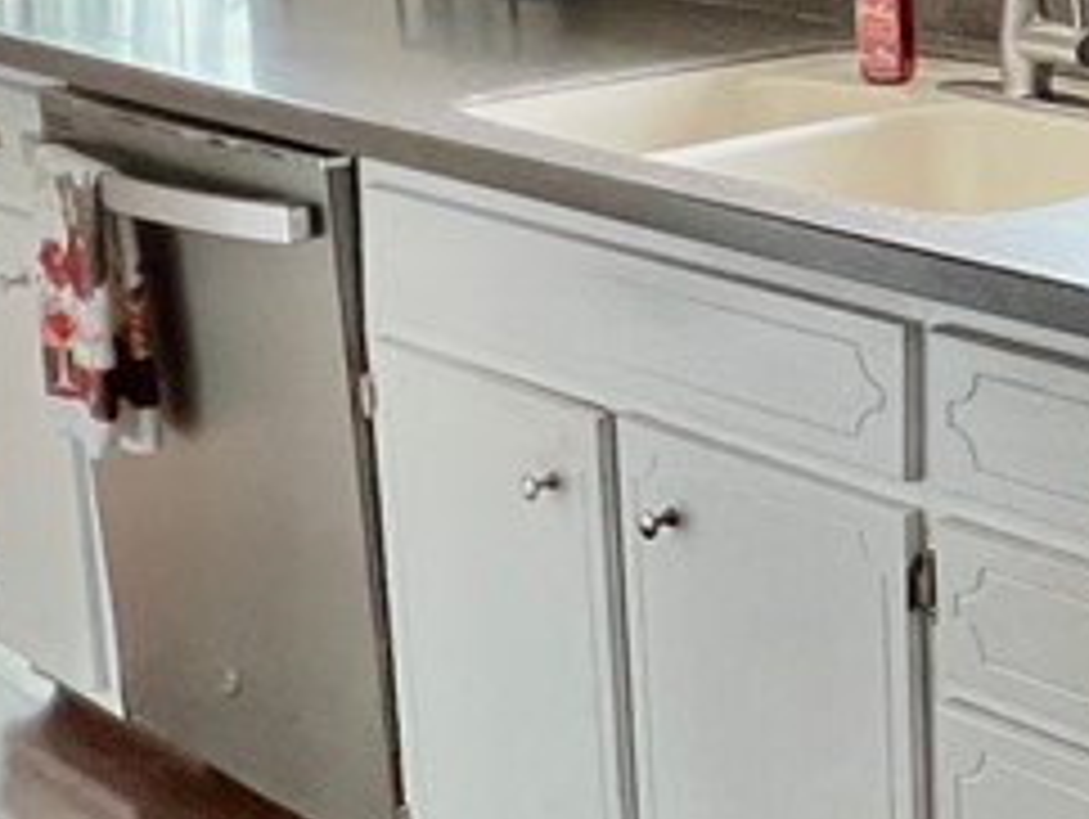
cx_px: 1696
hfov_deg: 25.1
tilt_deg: -8.7
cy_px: 27
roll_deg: -2.0
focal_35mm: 55
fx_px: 1732
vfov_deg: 25.5
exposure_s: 1/60
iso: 500
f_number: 1.8
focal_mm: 1.57
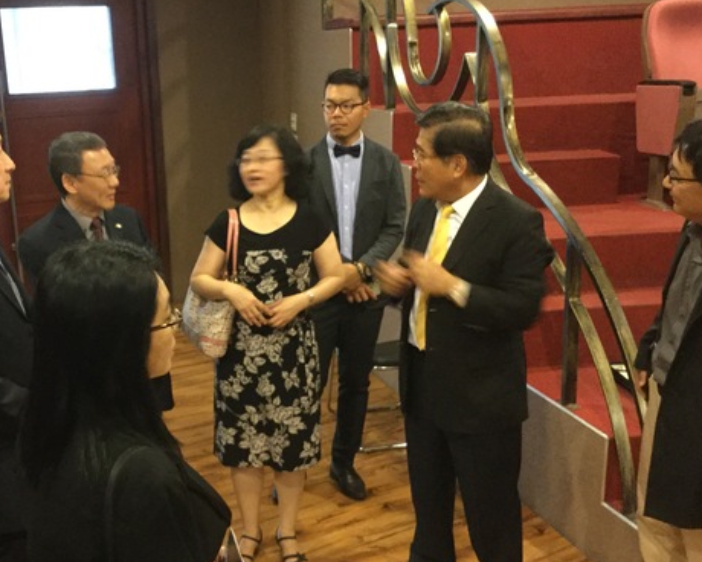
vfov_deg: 32.7
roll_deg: +3.0
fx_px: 956
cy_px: 311
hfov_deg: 39.8
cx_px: 233
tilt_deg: -15.3
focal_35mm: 46
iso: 400
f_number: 2.4
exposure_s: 1/15
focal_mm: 3.3
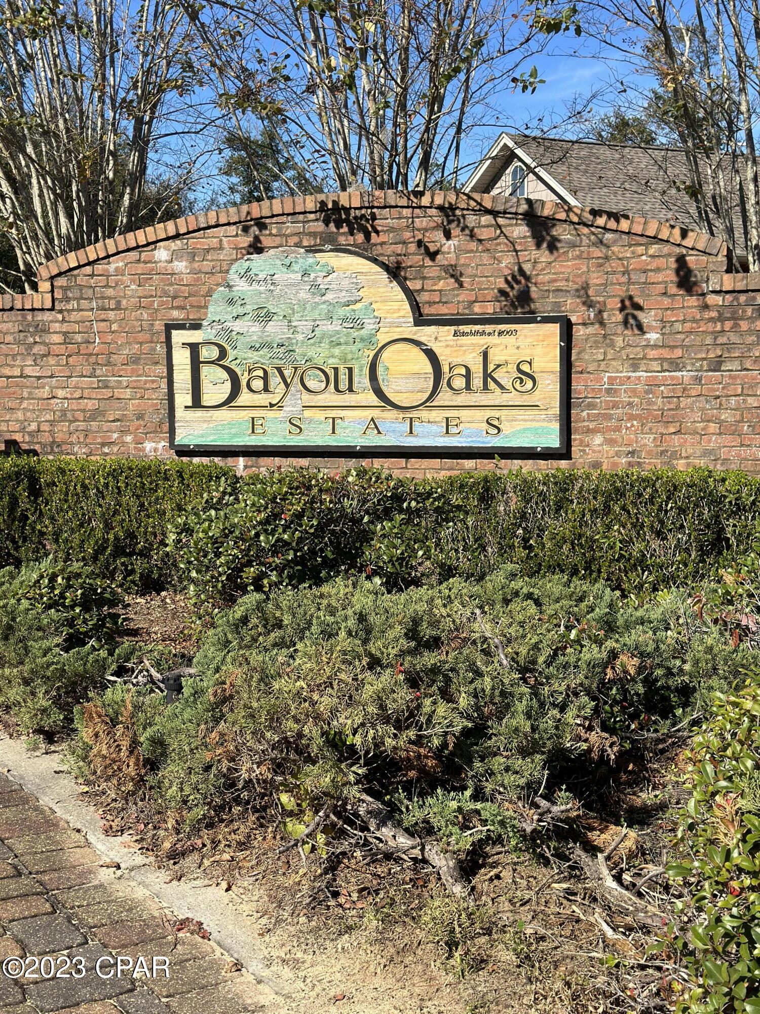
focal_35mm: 48
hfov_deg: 30.3
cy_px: 507
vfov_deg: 39.7
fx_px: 1405
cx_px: 380
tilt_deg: -5.2
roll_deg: +0.5
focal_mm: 6.86
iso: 100
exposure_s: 1/5263
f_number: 1.78
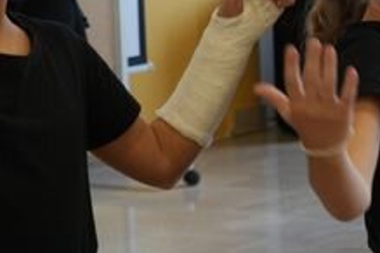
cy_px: 133
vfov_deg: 5.7
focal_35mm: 243
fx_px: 2565
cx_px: 527
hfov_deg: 8.3
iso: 1000
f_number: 4.5
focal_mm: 52
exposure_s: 1/60
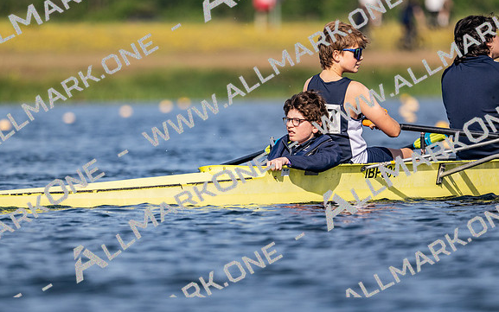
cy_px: 149
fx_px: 8366
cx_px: 249
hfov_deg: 3.4
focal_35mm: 615
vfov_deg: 2.1
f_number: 4.5
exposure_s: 1/2500
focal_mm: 400
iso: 200
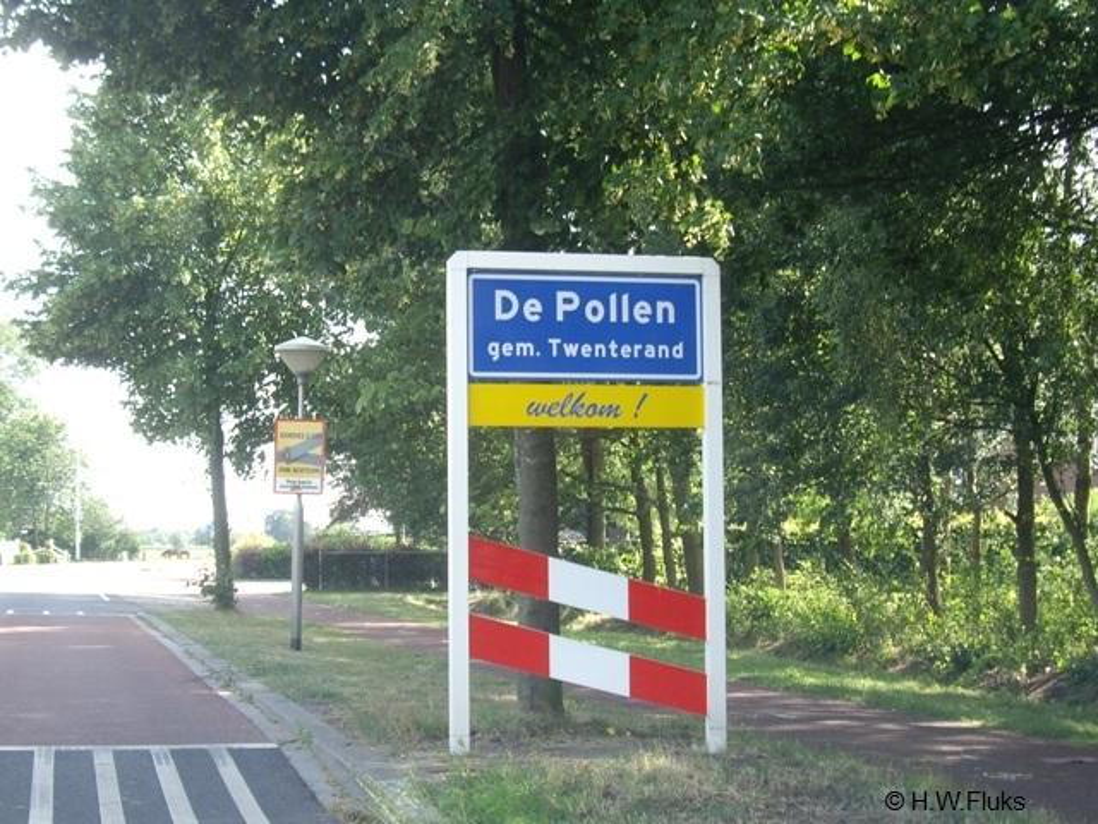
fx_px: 1205
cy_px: 412
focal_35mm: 38
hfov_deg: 49.0
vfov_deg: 37.7
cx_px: 549
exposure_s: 1/125
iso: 100
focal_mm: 7.9
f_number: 2.8
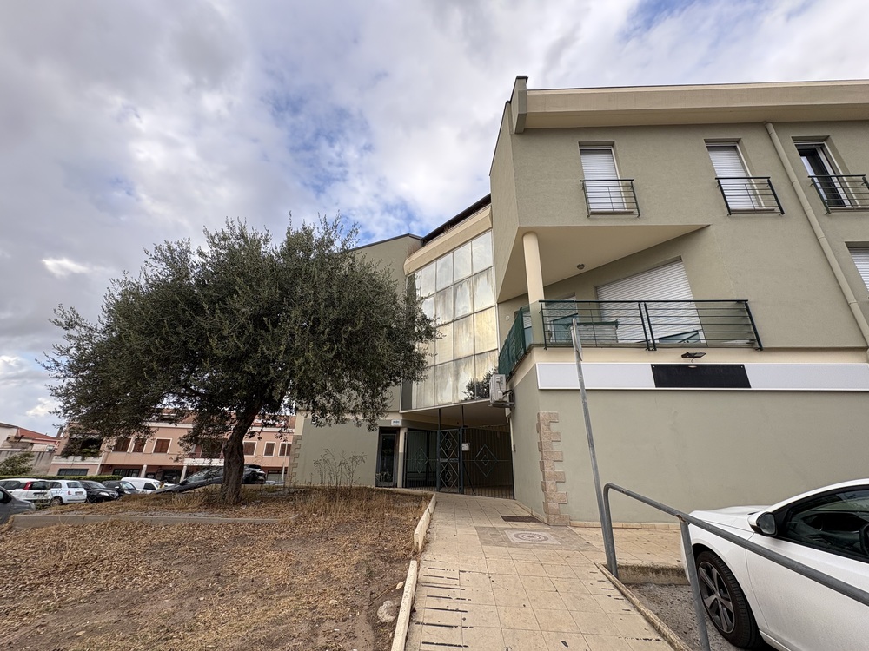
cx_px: 434
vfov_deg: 85.7
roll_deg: +0.0
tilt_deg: +22.3
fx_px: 351
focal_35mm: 14
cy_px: 326
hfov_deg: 102.1
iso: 50
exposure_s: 1/388
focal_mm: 2.22
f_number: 2.2
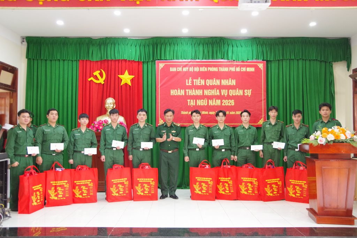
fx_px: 536
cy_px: 119
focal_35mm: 54
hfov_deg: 36.9
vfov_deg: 25.1
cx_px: 178
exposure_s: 1/100
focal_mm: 36
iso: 3200
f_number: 5
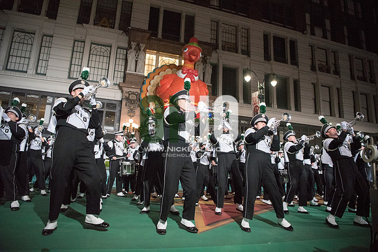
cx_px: 189
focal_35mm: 24
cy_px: 126
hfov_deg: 73.7
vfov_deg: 53.2
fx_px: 252
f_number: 2.8
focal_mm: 24
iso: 8000
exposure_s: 1/3200
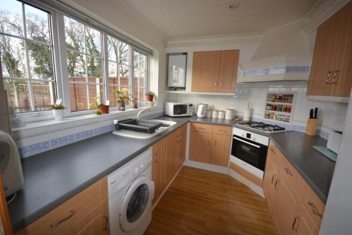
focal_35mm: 15
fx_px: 147
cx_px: 176
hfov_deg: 100.4
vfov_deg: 77.4
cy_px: 118
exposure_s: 1/125
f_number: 4
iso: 220
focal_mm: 10
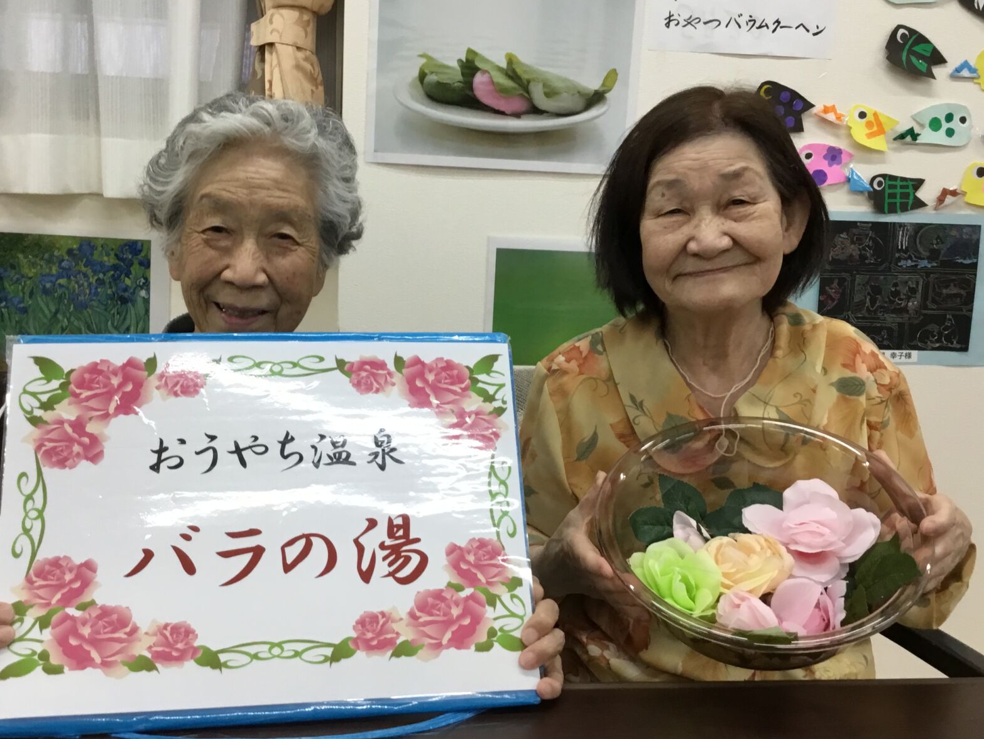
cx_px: 457
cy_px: 324
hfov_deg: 48.9
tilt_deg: -8.2
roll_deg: -1.1
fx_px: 1080
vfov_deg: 37.7
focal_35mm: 38
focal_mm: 3.3
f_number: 2.4
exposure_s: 1/30
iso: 40
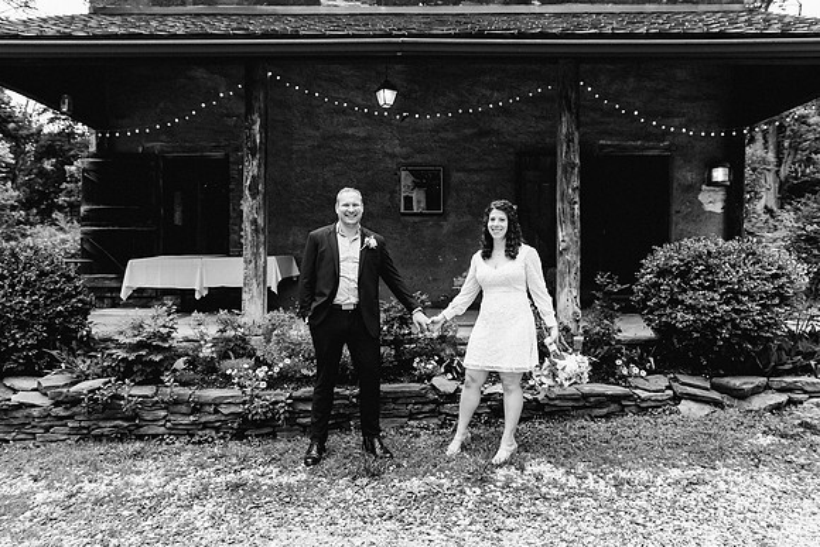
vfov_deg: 50.6
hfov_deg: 70.6
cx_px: 419
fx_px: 579
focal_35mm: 25
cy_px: 268
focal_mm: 24
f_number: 4
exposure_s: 1/500
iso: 800
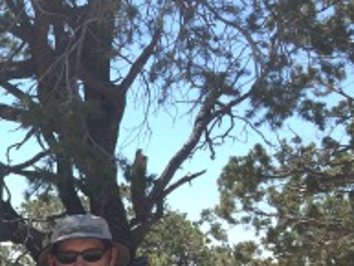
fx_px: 982
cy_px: 338
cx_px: -220
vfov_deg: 14.8
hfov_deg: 17.7
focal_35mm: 96
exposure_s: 1/1140
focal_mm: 4.15
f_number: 2.2
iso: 32
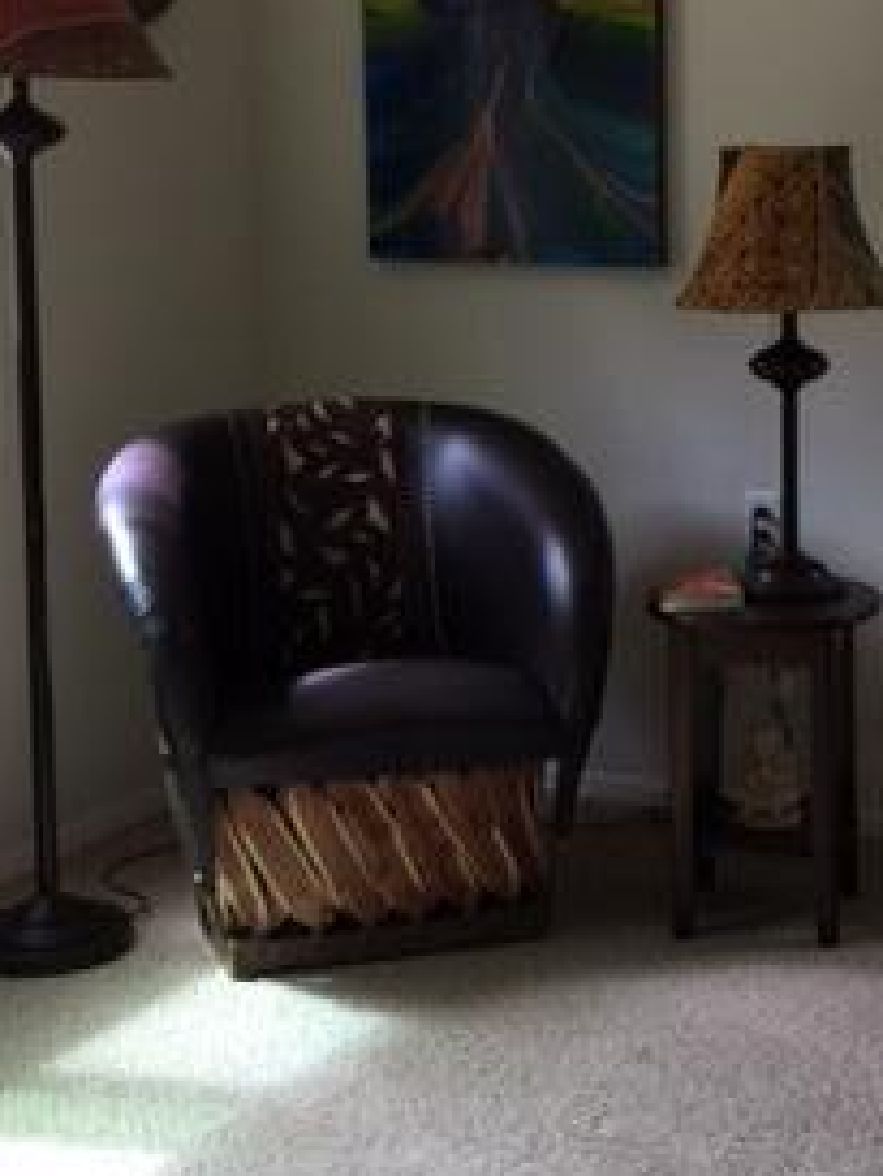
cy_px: 444
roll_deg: +0.2
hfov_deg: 21.3
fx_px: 2311
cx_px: 745
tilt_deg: -9.0
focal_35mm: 68
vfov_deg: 28.4
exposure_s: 1/30
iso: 40
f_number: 2.2
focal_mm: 4.15
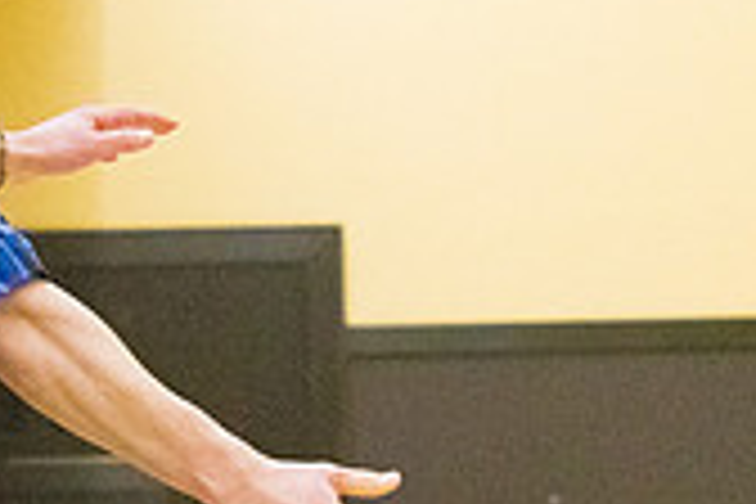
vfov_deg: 5.7
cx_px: -306
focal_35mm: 241
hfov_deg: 8.4
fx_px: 5061
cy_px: 227
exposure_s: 1/1000
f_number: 4.5
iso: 10000
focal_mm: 70
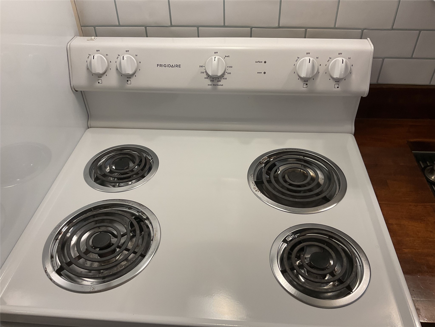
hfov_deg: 61.7
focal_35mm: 29
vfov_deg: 48.2
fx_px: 364
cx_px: 218
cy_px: 164
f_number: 1.8
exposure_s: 1/60
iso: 50
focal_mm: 3
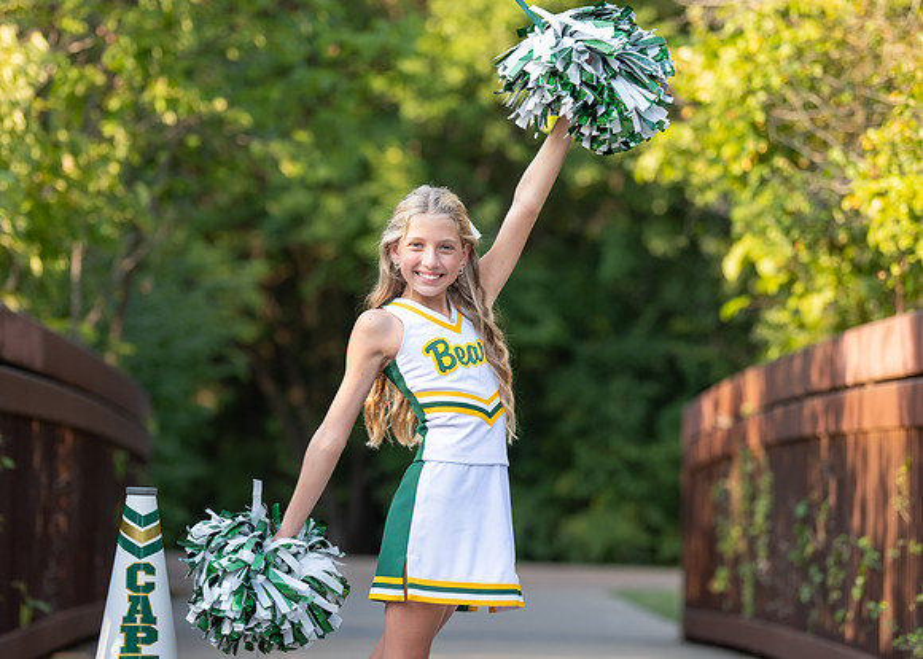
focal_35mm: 152
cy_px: 363
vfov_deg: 9.4
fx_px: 3987
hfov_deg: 13.2
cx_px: 413
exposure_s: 1/800
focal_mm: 118
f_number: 2.8
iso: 320
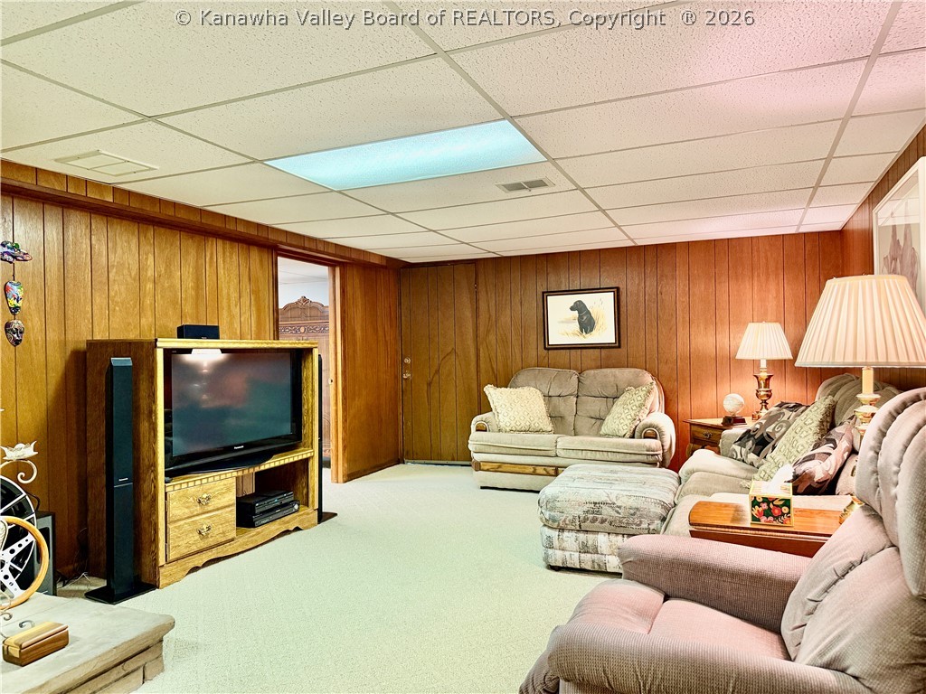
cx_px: 463
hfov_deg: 71.6
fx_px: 642
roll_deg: +1.2
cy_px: 347
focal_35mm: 24
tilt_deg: +1.1
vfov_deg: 56.8
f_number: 1.78
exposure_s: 1/60
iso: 320
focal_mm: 6.76
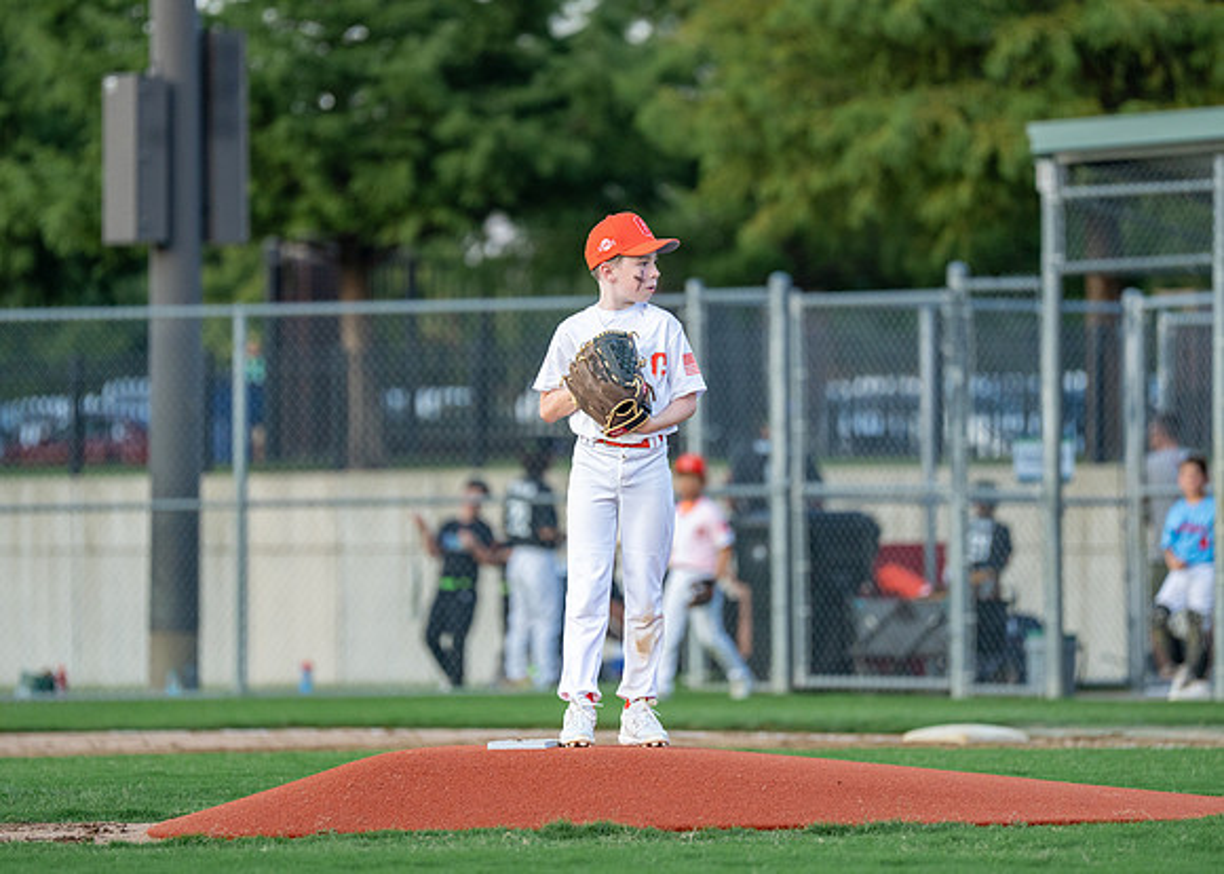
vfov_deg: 5.6
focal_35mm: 255
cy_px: 404
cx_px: 607
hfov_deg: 7.9
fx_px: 8875
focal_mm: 200
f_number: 2.8
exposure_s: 1/2000
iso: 800
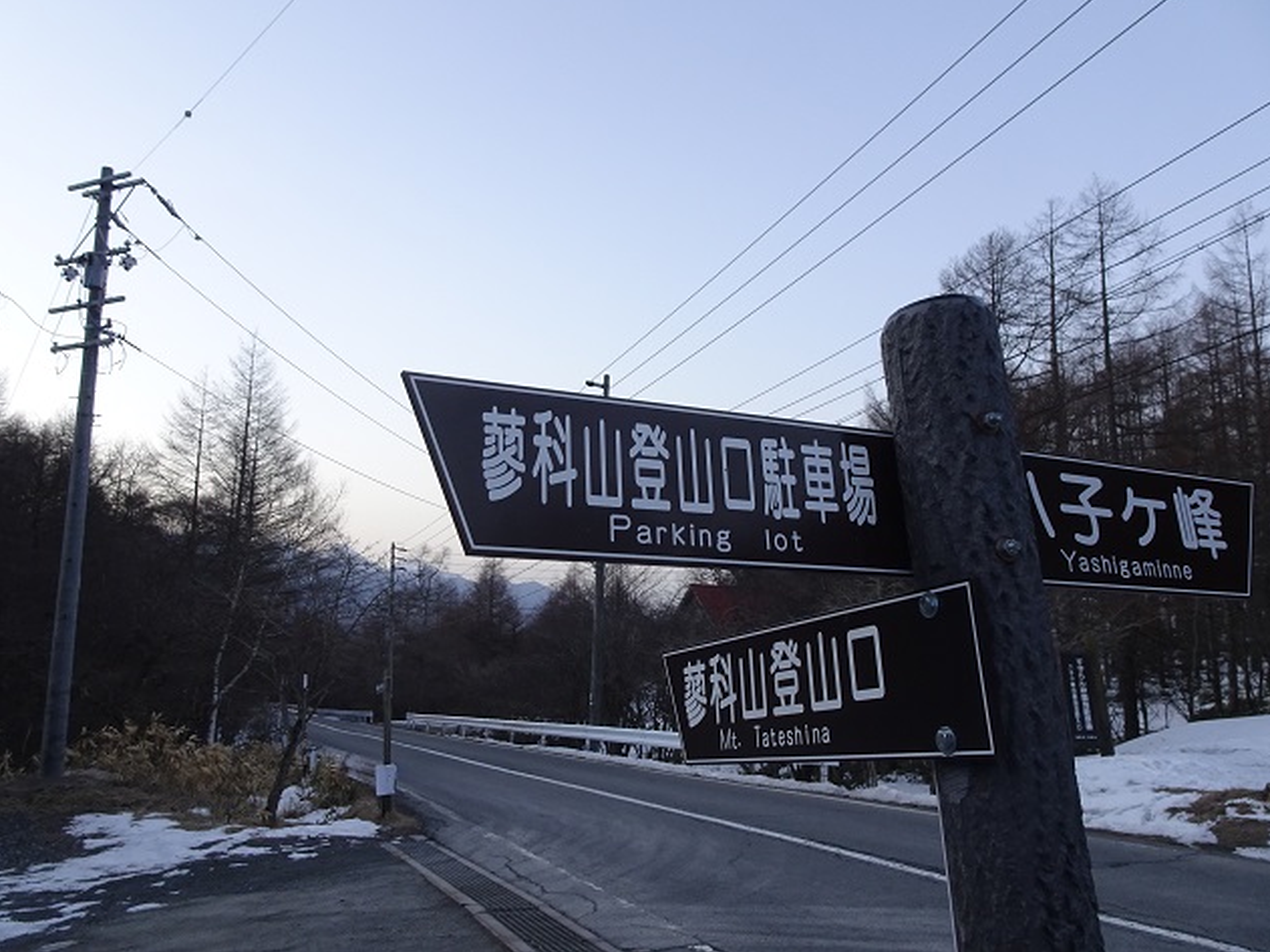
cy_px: 458
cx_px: 625
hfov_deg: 69.4
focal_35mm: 25
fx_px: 917
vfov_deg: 54.9
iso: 200
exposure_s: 1/30
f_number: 3.5
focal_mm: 4.1
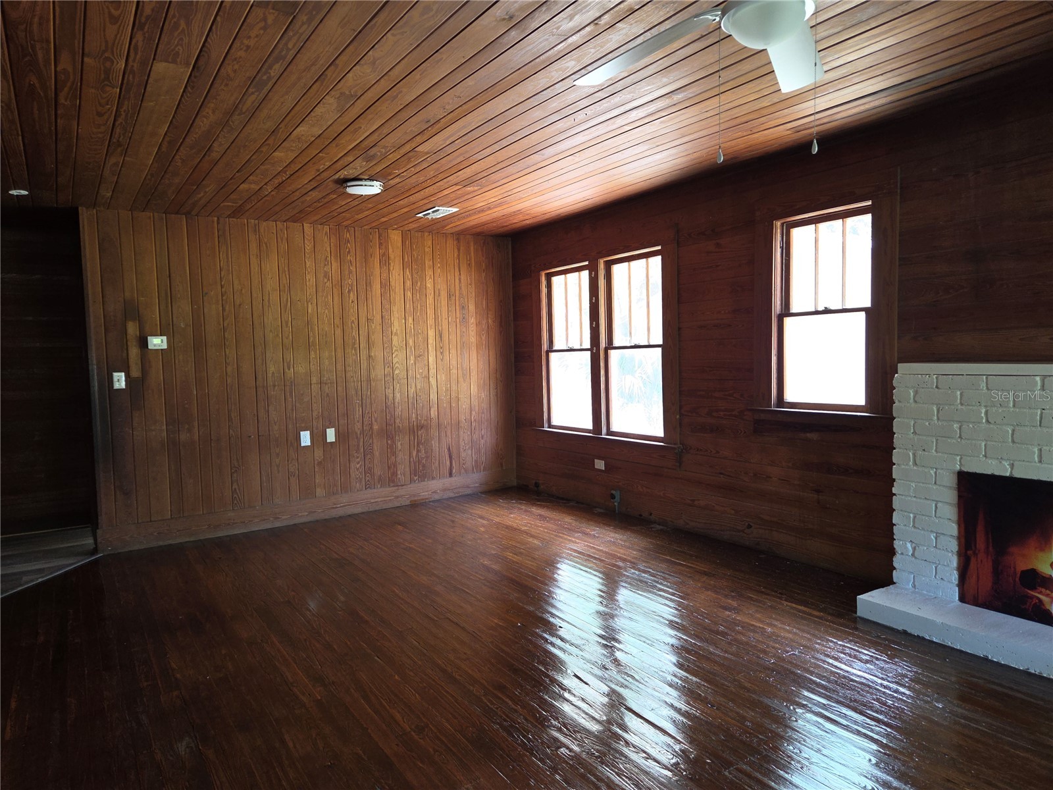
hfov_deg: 73.9
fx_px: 700
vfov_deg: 58.9
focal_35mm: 23
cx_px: 526
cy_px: 395
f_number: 1.8
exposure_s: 1/30
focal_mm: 5.4
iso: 100
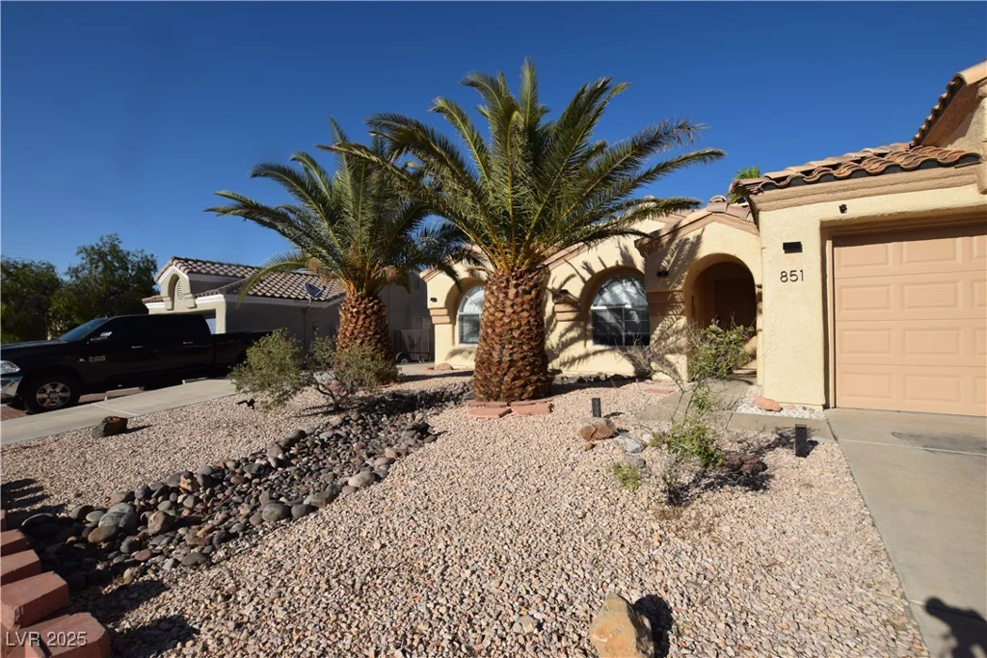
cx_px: 494
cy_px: 329
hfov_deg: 100.4
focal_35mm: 15
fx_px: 411
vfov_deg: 77.3
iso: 200
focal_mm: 10
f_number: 10
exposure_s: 1/400
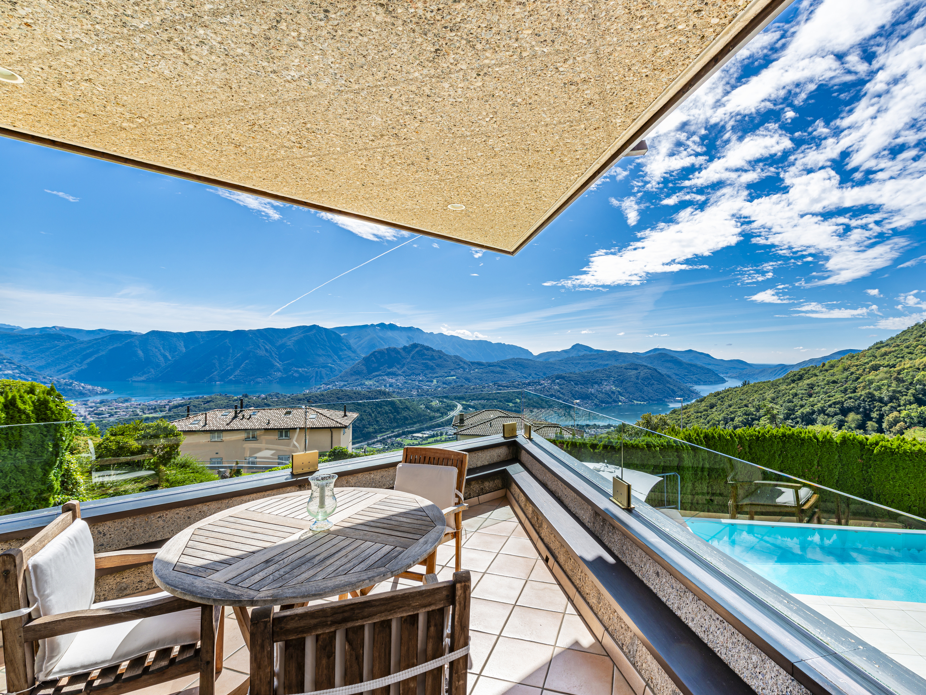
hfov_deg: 94.0
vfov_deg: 78.1
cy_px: 351
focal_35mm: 16
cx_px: 524
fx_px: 428
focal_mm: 14
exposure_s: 1/200
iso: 100
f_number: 9
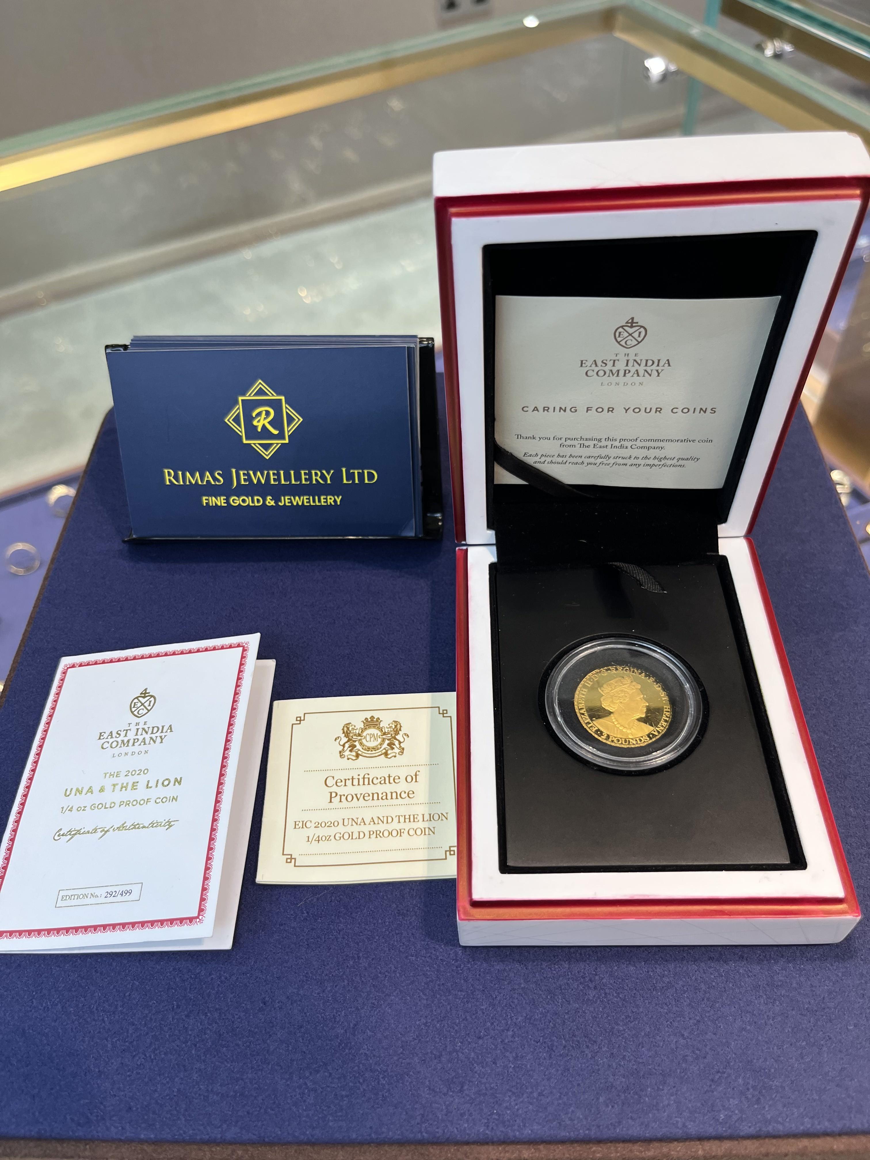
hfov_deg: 53.1
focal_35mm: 26
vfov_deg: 67.3
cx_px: 435
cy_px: 580
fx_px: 871
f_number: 1.6
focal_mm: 5.1
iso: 50
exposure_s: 1/100
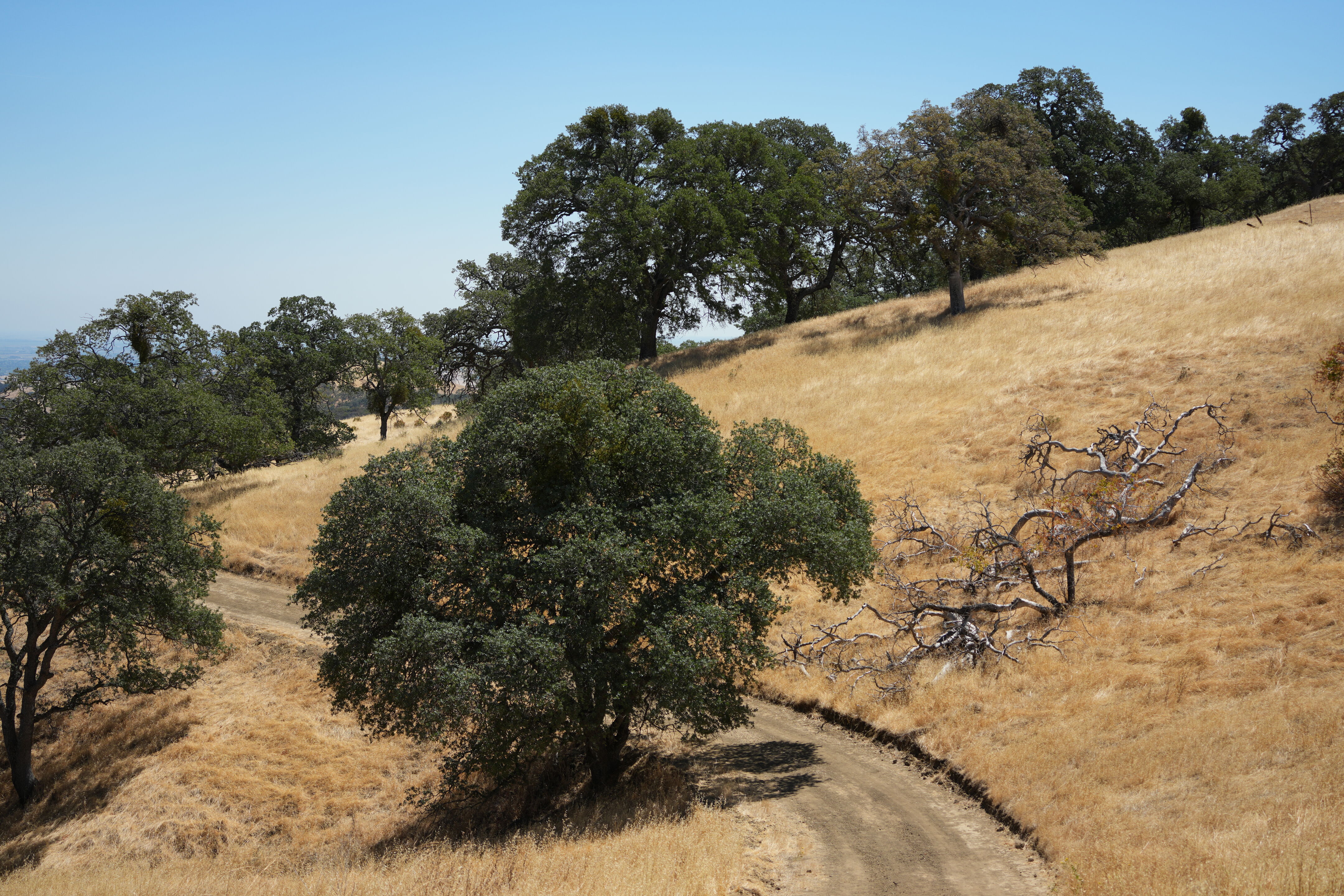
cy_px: 448
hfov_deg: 37.5
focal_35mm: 53
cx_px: 672
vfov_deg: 25.5
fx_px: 1979
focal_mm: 53
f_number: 4.5
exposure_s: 1/1000
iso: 160
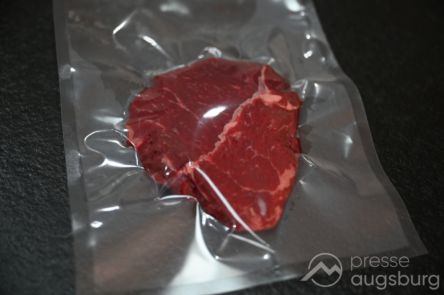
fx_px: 579
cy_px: 148
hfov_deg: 41.9
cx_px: 222
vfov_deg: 28.6
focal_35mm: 47
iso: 560
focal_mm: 47
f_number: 2.8
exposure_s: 1/40
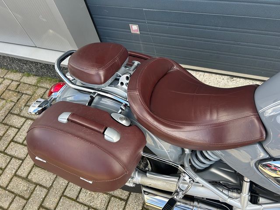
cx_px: 140
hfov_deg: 67.3
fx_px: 210
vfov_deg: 53.1
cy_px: 105
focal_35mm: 26
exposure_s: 1/424
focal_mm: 5.7
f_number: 1.5
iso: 50
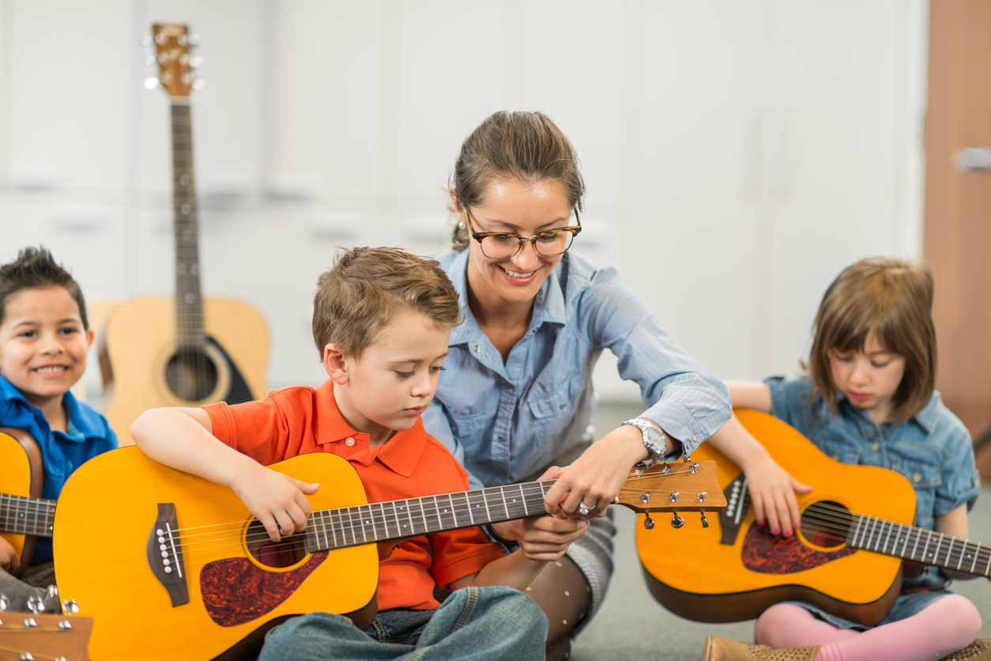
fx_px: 2340
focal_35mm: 85
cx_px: 496
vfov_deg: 16.1
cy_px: 330
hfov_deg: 23.9
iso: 100
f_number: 1.8
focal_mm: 85
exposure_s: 1/200
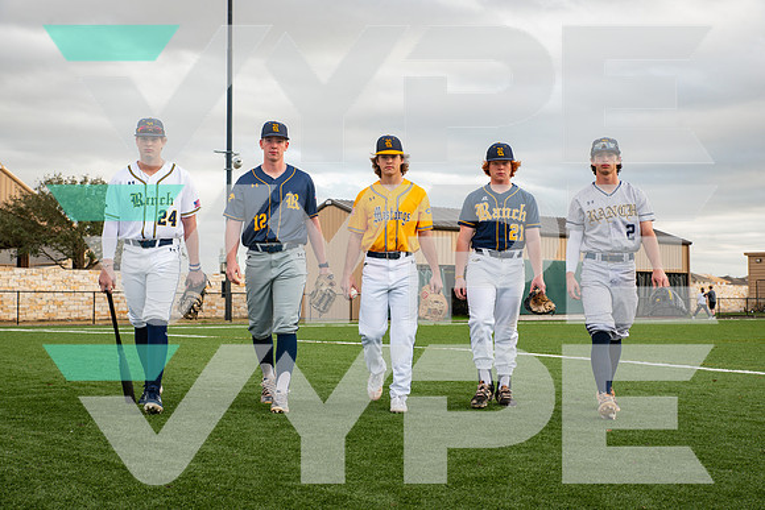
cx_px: 382
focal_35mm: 50
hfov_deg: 39.6
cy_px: 255
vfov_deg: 27.0
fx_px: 1063
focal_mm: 50
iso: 400
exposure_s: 1/320
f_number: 7.1
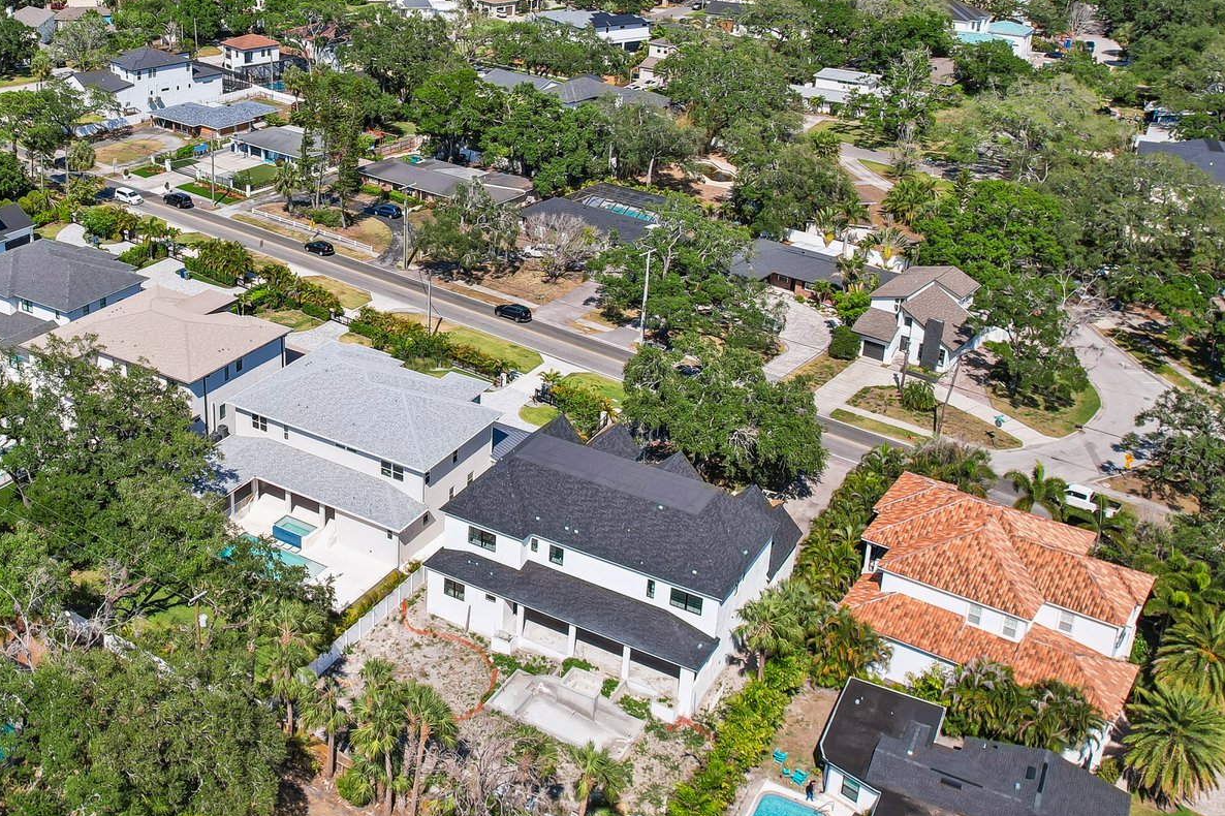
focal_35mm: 38
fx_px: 1293
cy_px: 218
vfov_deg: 34.4
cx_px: 309
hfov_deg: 48.8
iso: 100
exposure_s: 1/2500
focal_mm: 8.4
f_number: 2.8
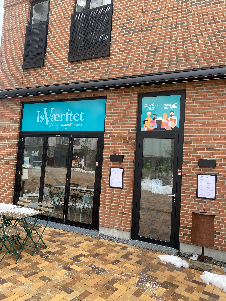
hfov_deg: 53.1
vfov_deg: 67.3
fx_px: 226
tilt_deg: +5.7
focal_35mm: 26
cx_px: 113
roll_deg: -4.5
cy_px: 150
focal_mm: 4.25
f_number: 1.8
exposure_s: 1/491
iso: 32
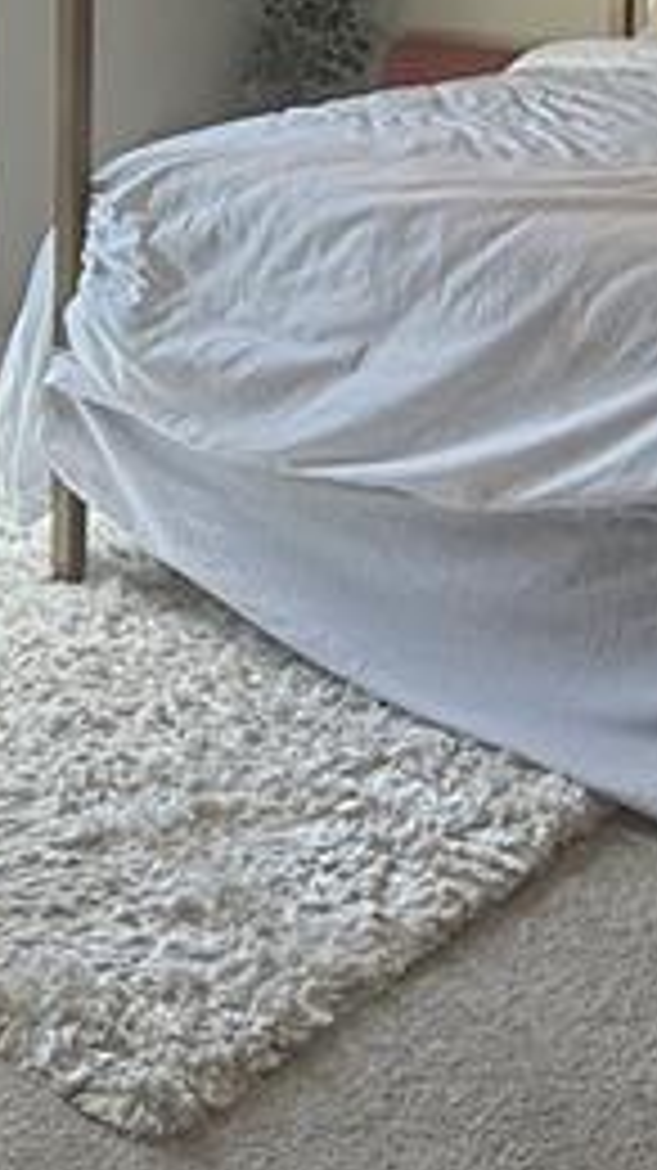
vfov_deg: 32.0
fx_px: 1861
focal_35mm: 60
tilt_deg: -2.9
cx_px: 369
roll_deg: -0.5
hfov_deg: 20.0
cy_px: -20
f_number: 2.2
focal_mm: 2.22
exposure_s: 1/120
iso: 64
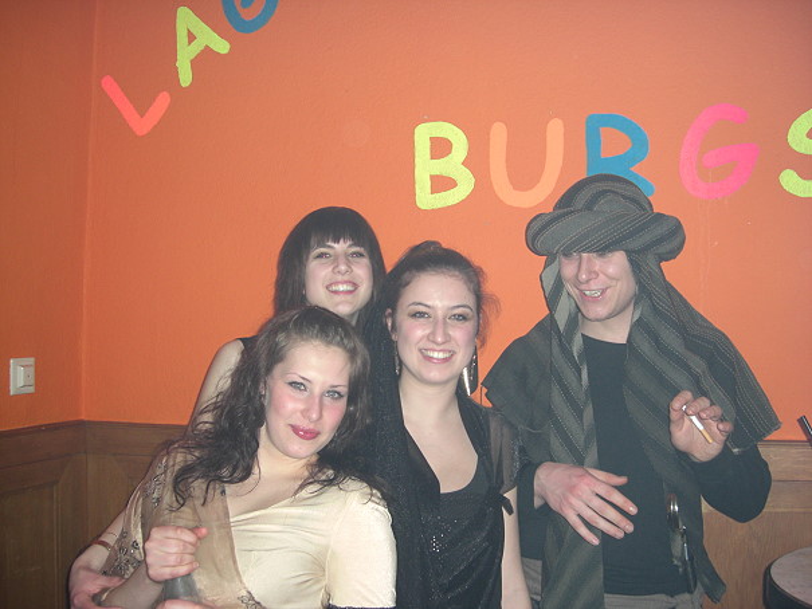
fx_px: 892
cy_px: 304
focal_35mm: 38
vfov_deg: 37.7
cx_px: 406
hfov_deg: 49.0
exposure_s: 1/60
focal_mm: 7.9
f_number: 2.8
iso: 200
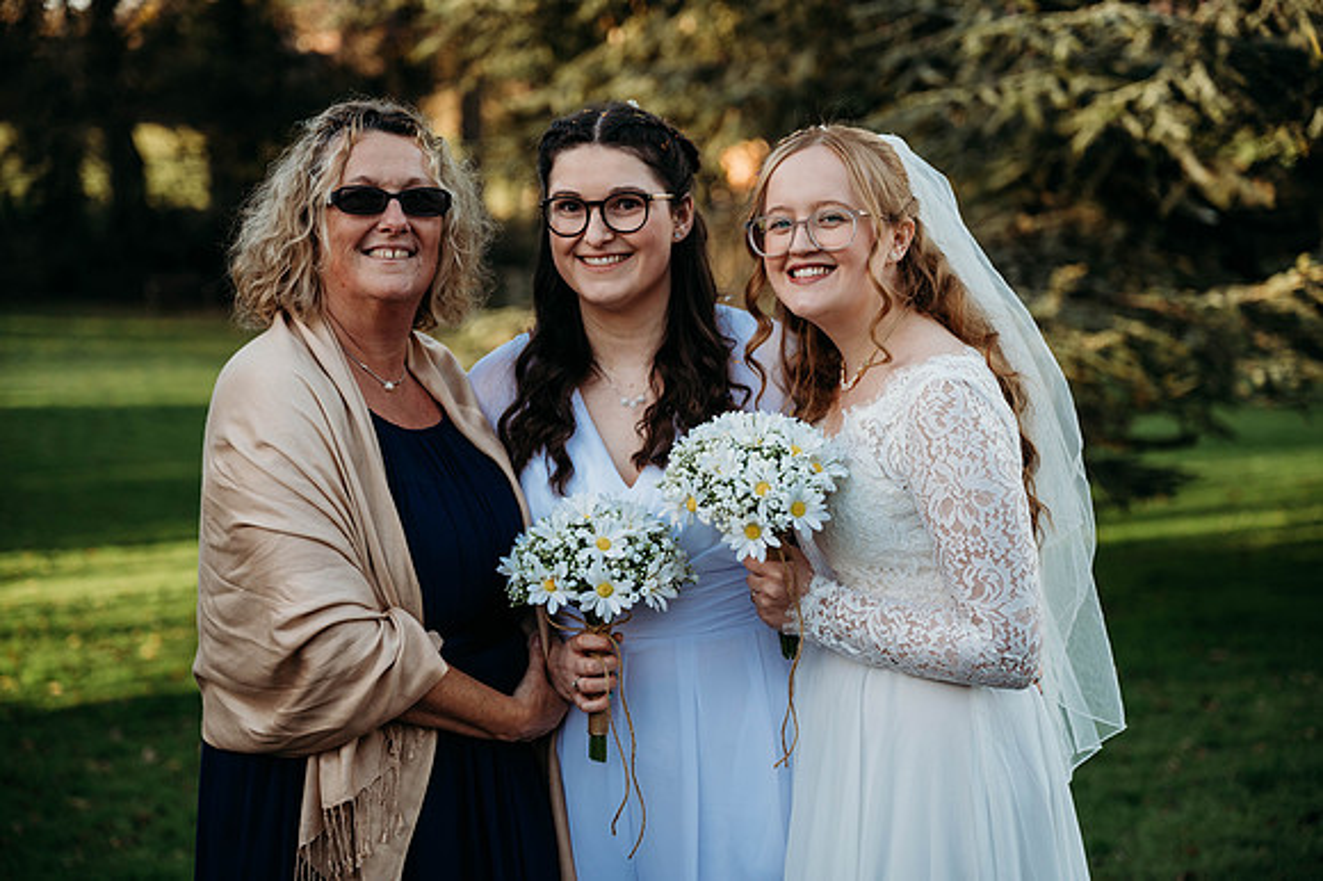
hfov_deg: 28.9
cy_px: 440
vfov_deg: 19.4
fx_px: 2571
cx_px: 662
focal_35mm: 70
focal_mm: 70
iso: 100
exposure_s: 1/400
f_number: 2.8
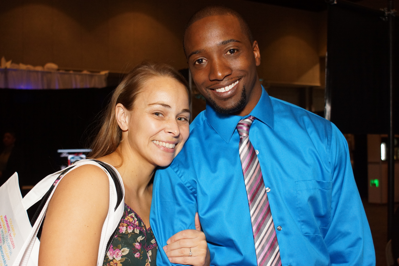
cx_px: 200
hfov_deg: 37.8
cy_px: 133
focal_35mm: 52
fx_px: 582
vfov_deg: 25.8
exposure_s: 1/80
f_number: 5.6
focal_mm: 35
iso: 800
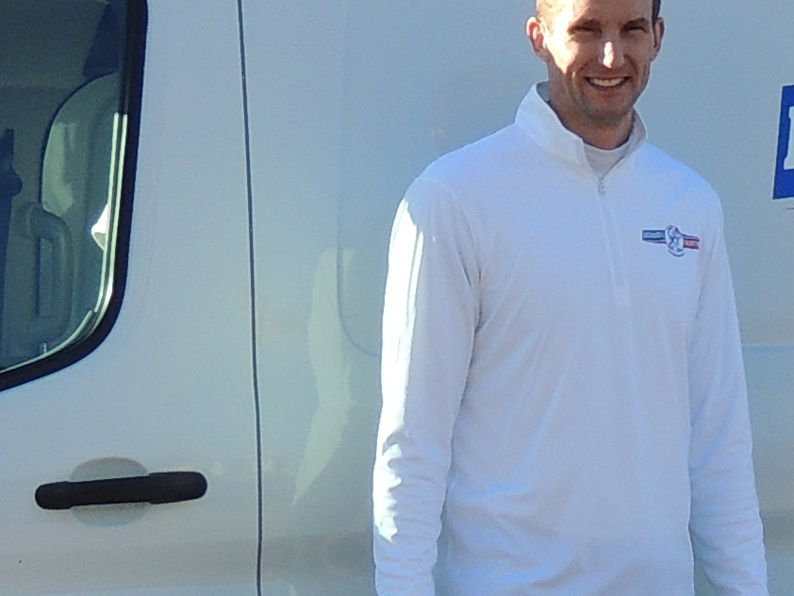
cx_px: 520
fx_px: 8788
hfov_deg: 5.2
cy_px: 36
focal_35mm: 383
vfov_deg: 3.9
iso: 100
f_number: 3.9
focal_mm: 12.4
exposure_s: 1/320
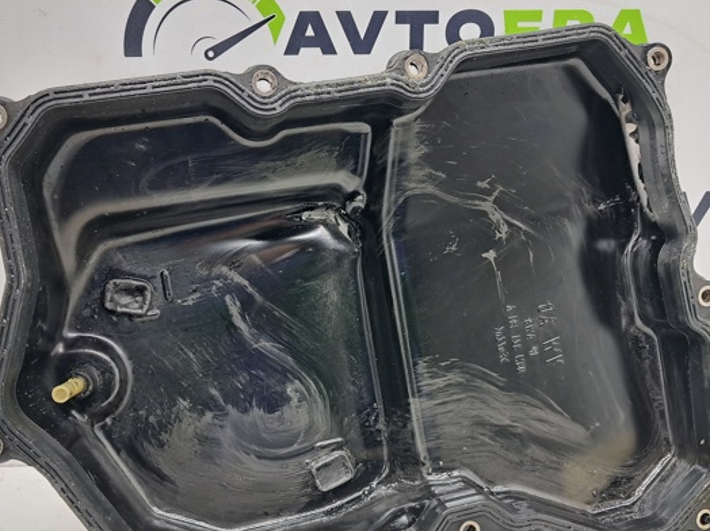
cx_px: 346
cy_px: 318
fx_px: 676
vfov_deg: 42.7
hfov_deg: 55.4
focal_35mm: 33
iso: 64
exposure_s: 1/50
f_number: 1.8
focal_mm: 4
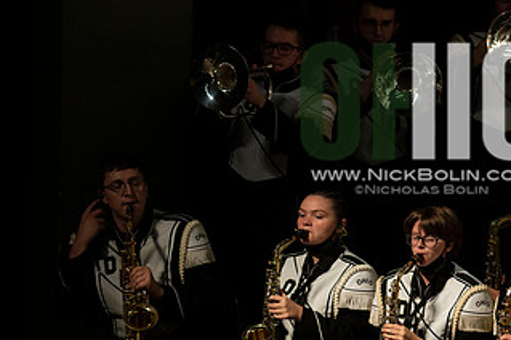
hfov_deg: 3.8
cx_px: 421
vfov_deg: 2.5
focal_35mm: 546
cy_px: 117
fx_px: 7742
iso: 3200
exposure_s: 1/500
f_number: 2.8
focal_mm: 300
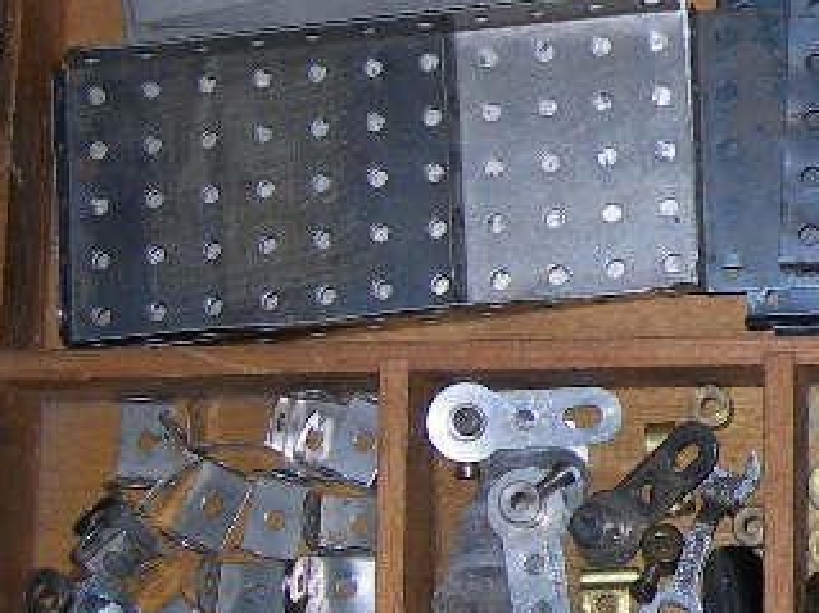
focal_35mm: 122
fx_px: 2885
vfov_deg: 12.1
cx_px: 1148
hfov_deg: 15.2
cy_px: 305
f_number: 2.8
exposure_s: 1/60.1
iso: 50
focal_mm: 7.8
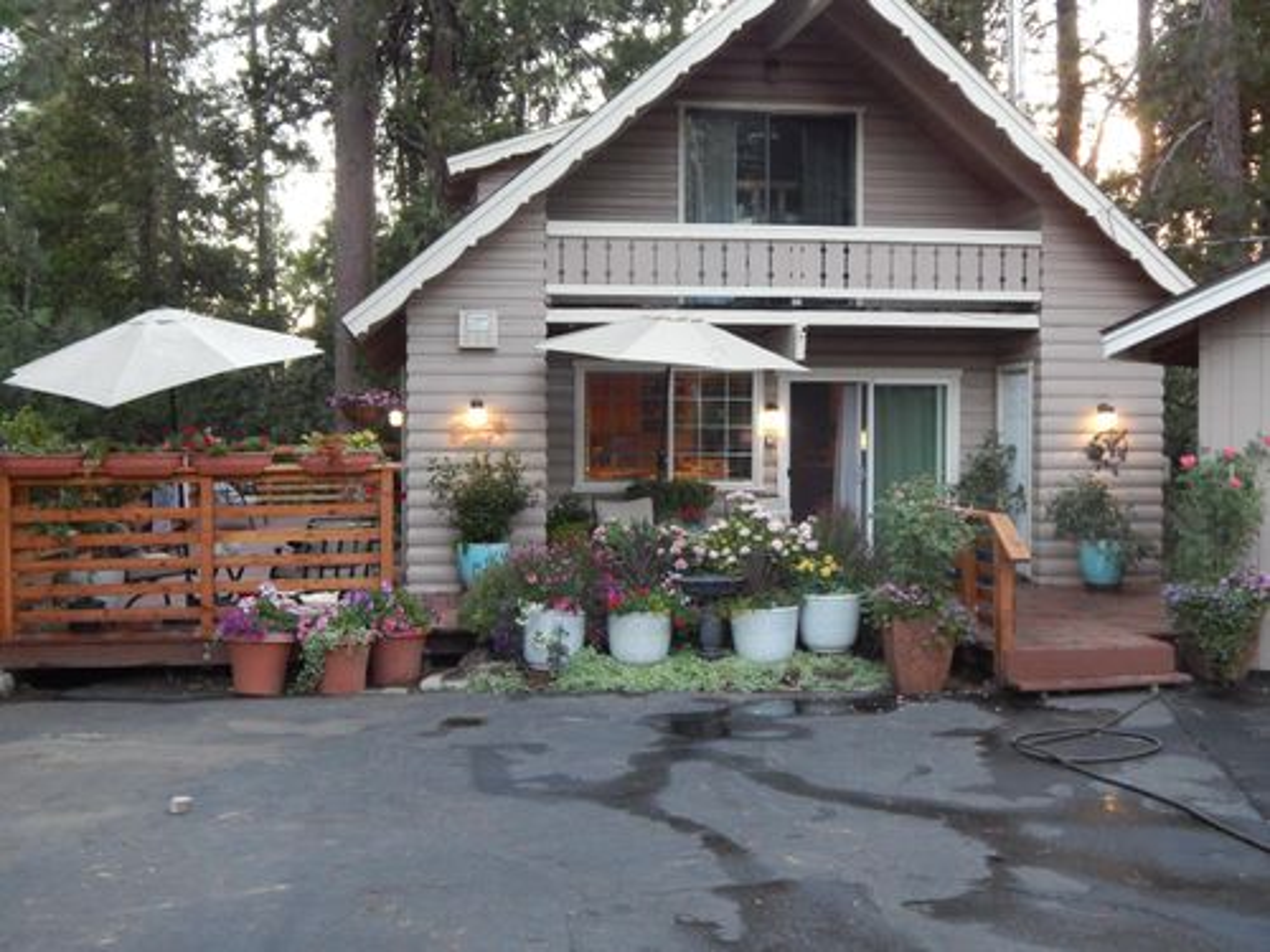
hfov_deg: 43.9
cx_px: 635
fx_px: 1578
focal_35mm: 43
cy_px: 476
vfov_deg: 33.6
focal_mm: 7.7
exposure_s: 1/30
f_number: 3.6
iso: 400
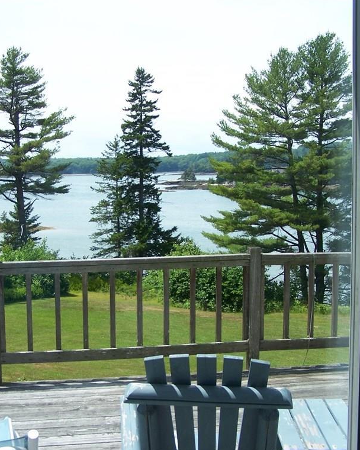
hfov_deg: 30.1
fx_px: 666
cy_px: 226
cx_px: 139
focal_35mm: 50
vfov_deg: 37.3
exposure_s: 1/640
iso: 80
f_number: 2.8
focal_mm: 6.3
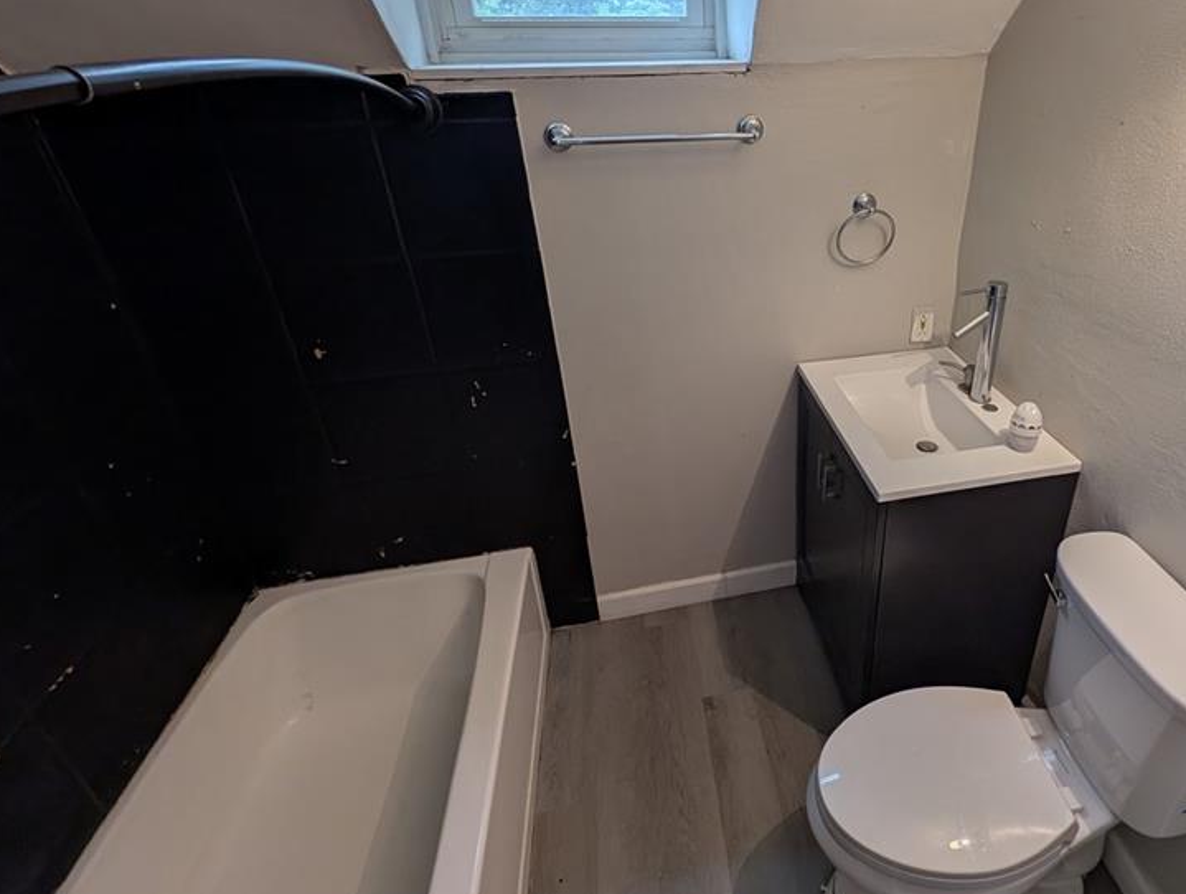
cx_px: 750
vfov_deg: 74.2
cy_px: 365
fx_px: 584
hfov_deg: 88.9
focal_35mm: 17
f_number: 1.95
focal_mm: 2.23
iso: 42
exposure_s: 1/40
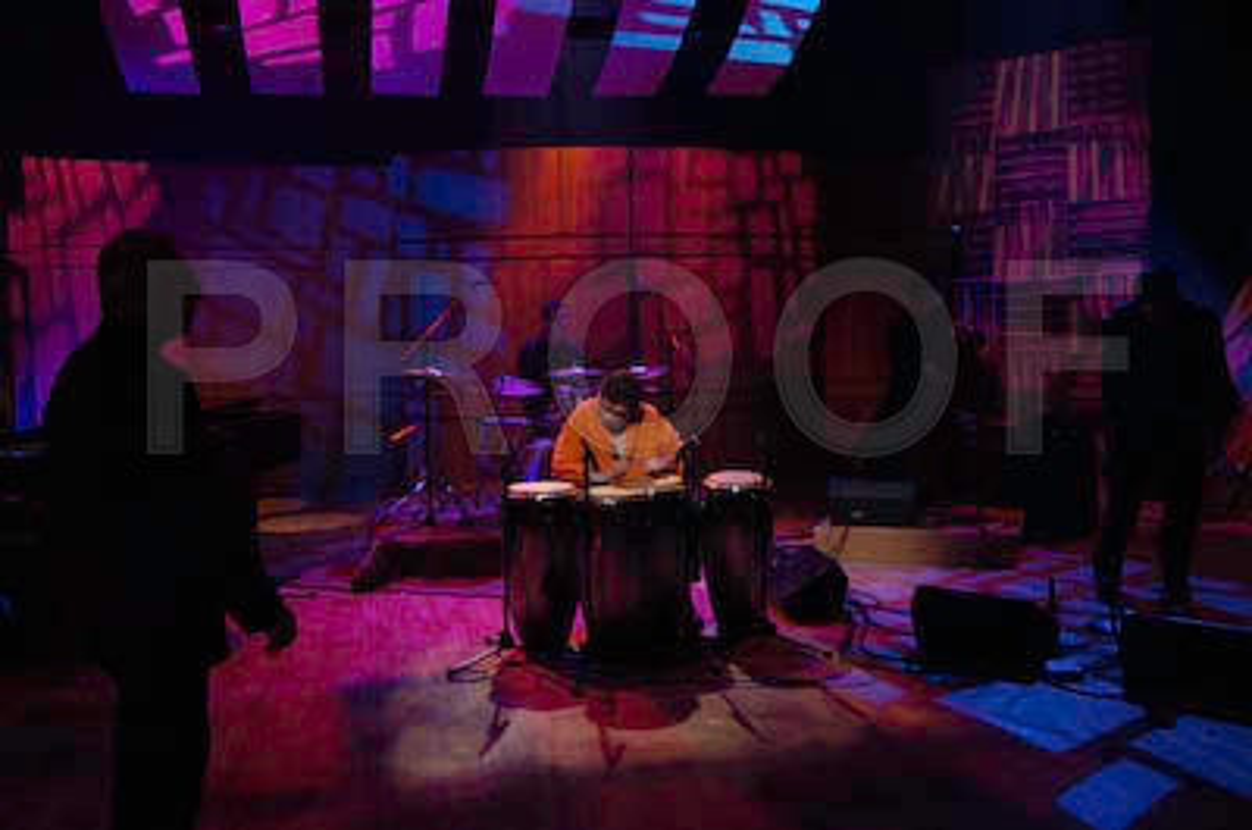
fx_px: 1249
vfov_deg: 36.7
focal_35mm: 36
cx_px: 626
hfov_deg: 53.2
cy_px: 415
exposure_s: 1/80
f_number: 4
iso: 640
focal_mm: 24
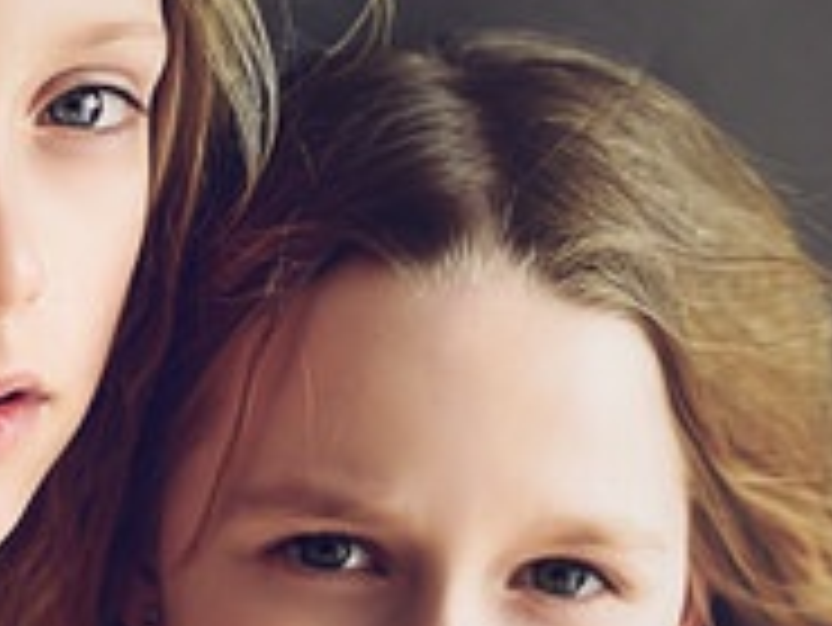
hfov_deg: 12.6
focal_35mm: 156
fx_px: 3752
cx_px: 175
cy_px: 405
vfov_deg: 9.5
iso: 100
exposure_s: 1/160
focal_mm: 50
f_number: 3.2
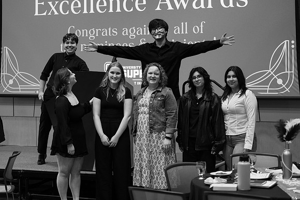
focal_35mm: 83
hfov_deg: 24.5
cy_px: 100
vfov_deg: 16.4
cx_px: 150
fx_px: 691
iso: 3200
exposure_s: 1/125
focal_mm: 83
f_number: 2.8
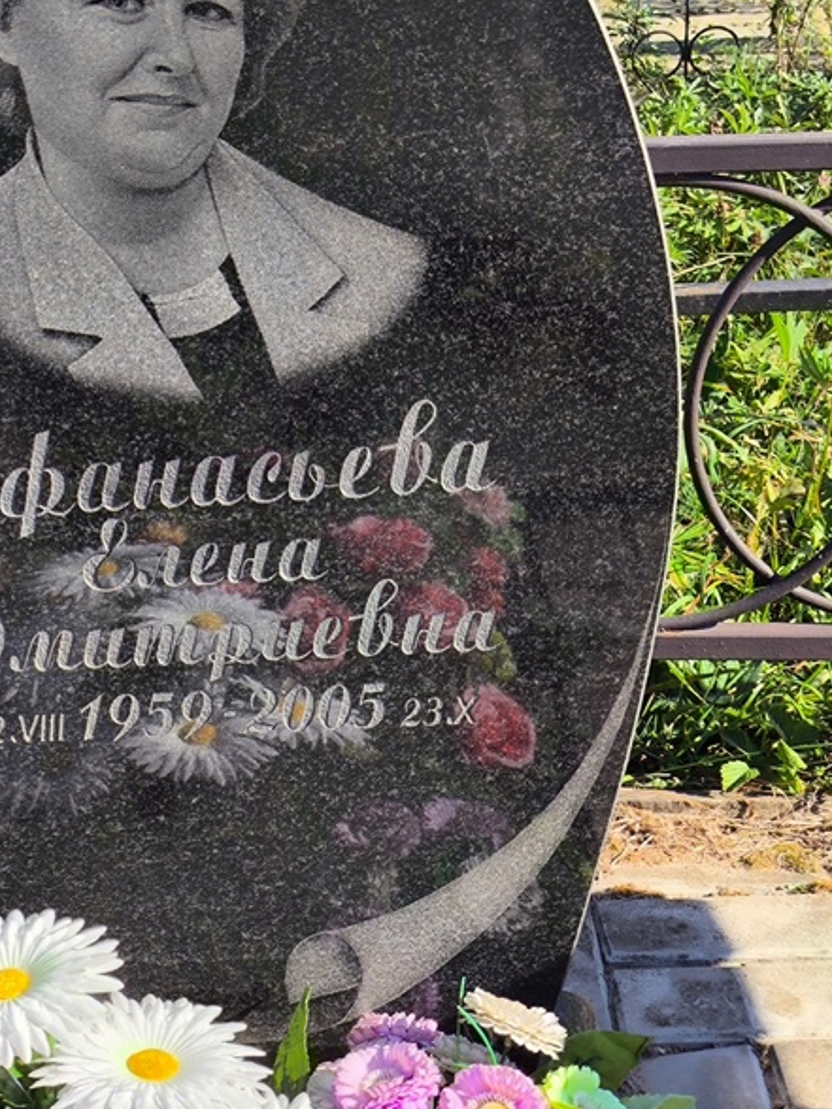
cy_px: 556
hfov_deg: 21.2
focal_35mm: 68
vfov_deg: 28.6
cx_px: 95
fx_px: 2179
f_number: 1.7
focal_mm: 4.71
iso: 50
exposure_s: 1/1247
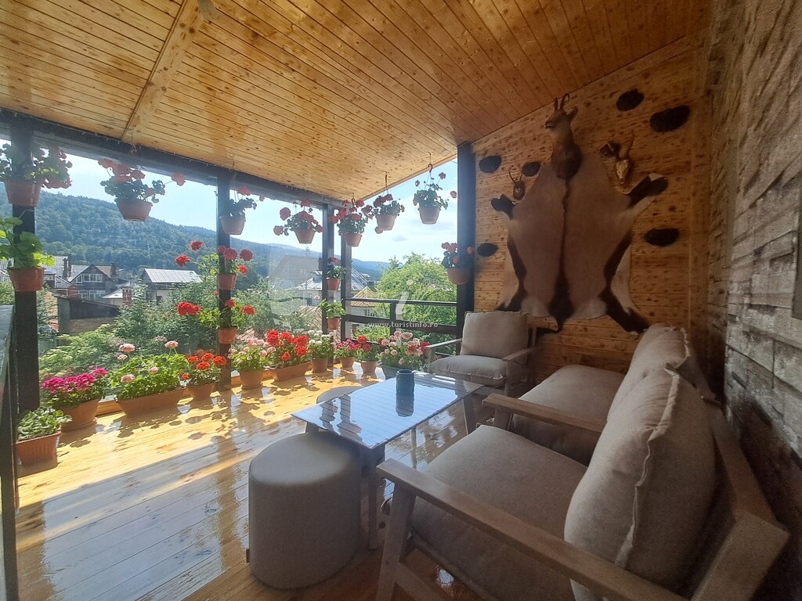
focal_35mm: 13
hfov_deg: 106.2
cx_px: 401
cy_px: 300
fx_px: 301
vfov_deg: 89.9
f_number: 2.2
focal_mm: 1.42
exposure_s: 1/1364
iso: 40
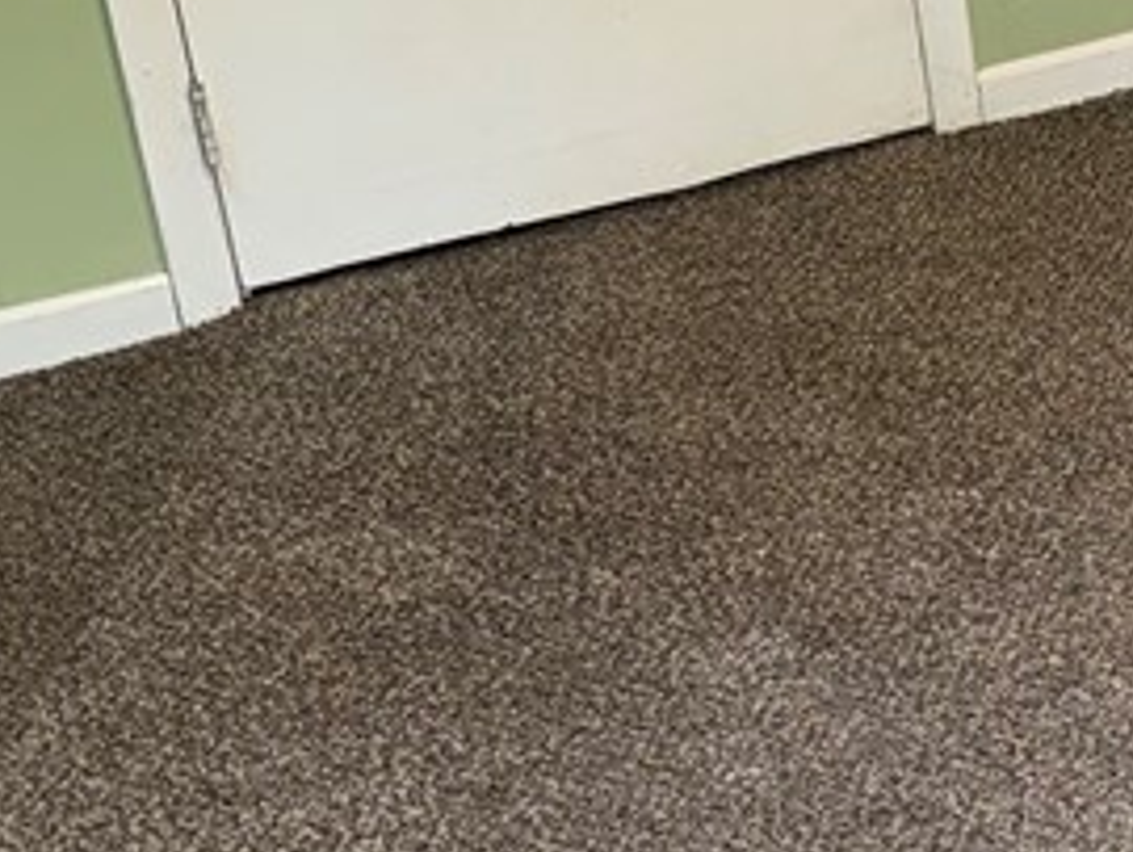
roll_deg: +1.6
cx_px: 2048
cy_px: -210
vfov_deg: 15.6
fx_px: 2981
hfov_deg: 17.4
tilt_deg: -18.0
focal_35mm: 91
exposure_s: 1/21
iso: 50
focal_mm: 6.76
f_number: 1.78
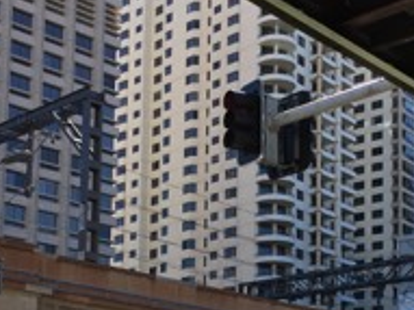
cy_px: 338
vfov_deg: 18.0
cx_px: 241
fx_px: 944
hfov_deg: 24.7
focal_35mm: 79
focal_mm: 4.15
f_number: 2.2
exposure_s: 1/1130
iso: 32
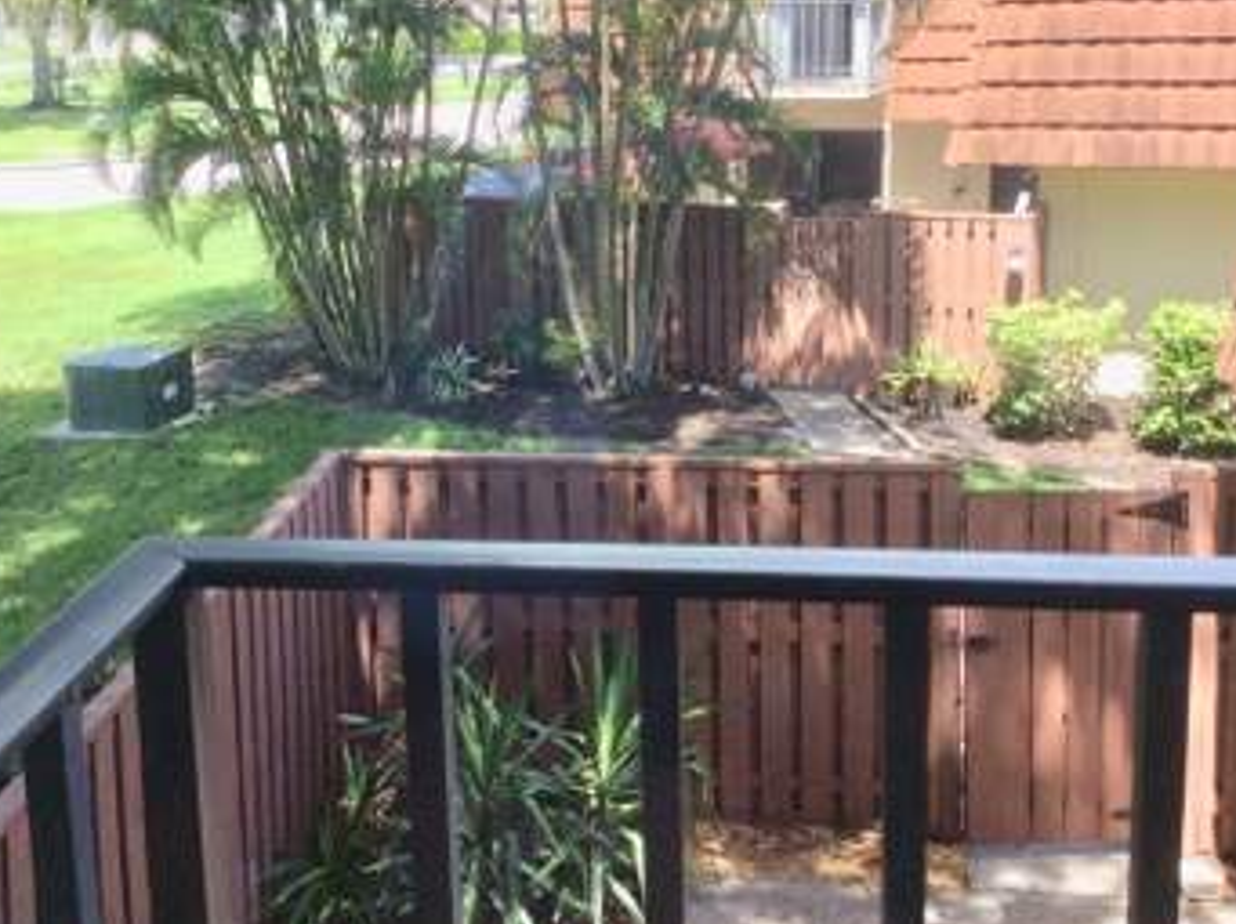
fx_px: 1605
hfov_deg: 42.0
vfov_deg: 31.8
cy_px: 290
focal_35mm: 45
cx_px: 522
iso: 32
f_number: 2.4
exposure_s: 1/376
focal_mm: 3.3
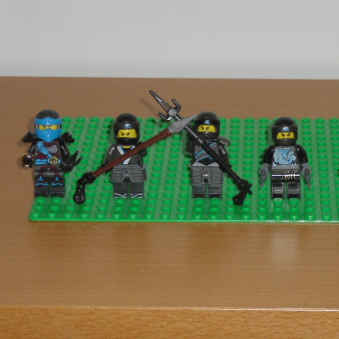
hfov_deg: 12.3
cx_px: 276
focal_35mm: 141
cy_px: 174
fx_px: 1562
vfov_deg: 12.4
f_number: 5.1
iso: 200
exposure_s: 1/60
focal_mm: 15.7
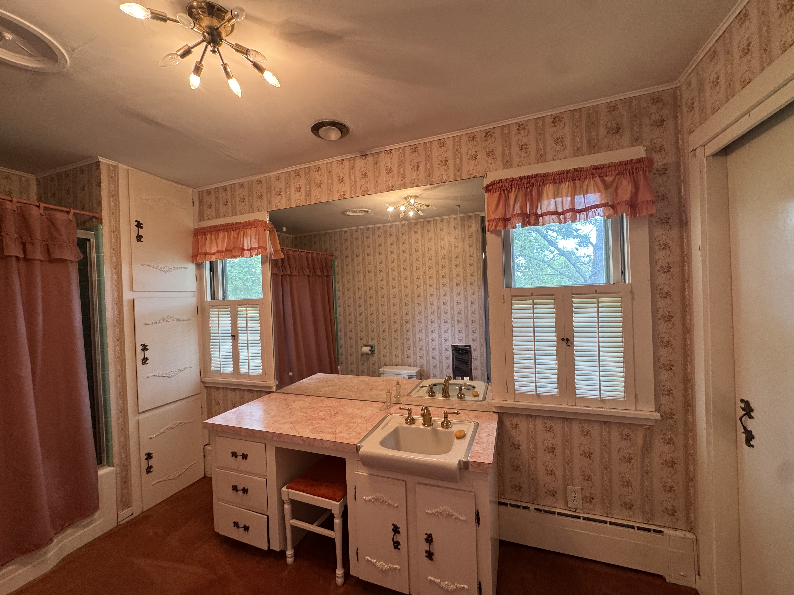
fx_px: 321
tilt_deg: +0.8
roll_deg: +2.6
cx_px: 397
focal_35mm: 14
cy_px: 298
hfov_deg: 102.1
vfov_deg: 85.7
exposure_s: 1/60
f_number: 2.2
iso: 160
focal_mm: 2.22
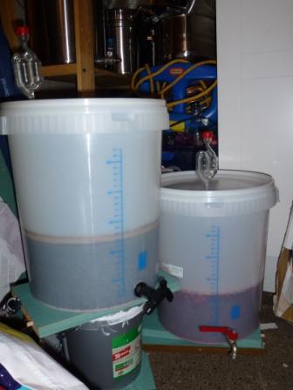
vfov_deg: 58.4
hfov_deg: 45.4
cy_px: 195
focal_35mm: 31
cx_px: 146
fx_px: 350
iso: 160
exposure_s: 1/60
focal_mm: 5.4
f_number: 3.5
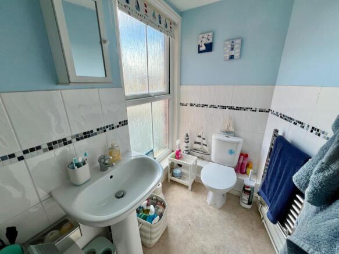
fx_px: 127
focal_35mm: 13
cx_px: 170
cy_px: 127
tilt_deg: -17.7
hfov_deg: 106.2
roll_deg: +0.1
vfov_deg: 89.9
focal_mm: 1.57
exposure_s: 1/107
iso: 32
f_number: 1.8
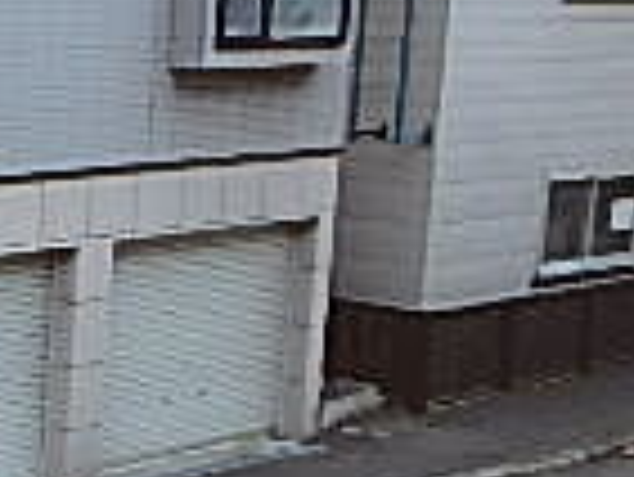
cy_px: 324
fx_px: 1741
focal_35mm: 95
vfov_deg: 15.5
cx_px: -652
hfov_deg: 15.9
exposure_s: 1/320
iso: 125
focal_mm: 3.7
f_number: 3.5
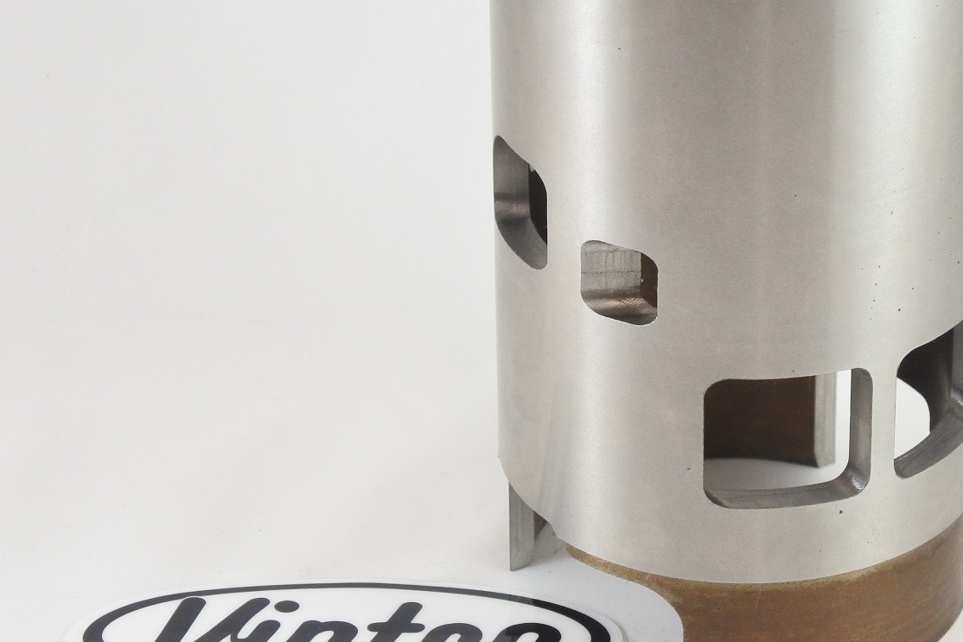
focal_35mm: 120
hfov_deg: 17.0
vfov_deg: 11.4
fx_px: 3210
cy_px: 172
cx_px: 583
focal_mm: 24
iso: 800
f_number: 5
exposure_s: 1/125
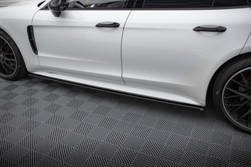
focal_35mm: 35
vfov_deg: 37.9
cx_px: 126
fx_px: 244
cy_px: 84
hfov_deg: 54.4
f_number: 2.5
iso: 500
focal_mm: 35
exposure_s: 1/200
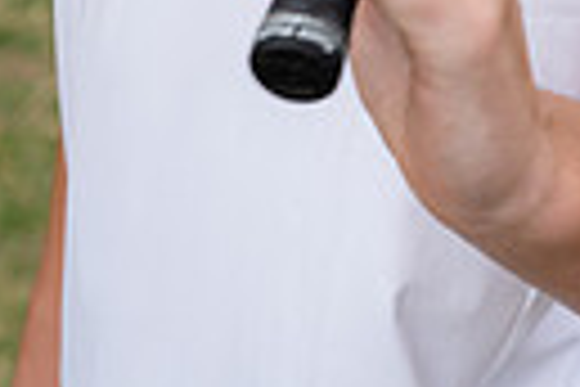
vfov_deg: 6.9
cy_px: -590
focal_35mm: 188
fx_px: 3029
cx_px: 472
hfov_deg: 10.9
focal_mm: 54
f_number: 4
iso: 100
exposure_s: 1/250
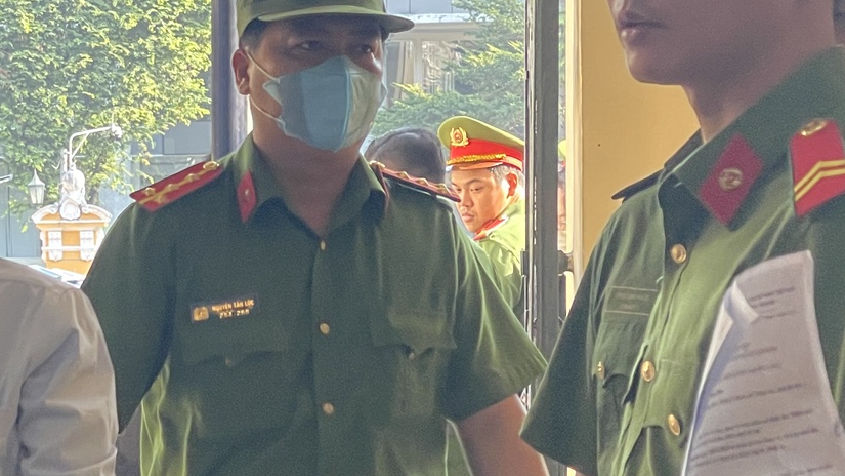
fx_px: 3786
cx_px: -4
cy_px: 444
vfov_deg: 7.2
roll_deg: +1.5
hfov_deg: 12.6
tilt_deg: -3.8
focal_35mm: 169
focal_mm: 7.5
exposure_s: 1/99
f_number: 2.2
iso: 64
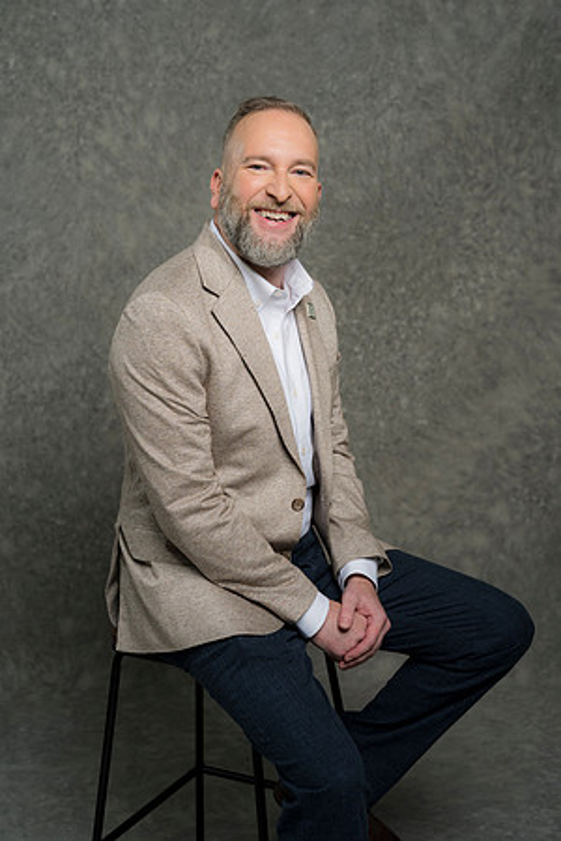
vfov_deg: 36.2
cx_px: 280
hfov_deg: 24.6
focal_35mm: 55
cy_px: 420
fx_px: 1286
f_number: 4
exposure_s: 1/160
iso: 125
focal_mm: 55
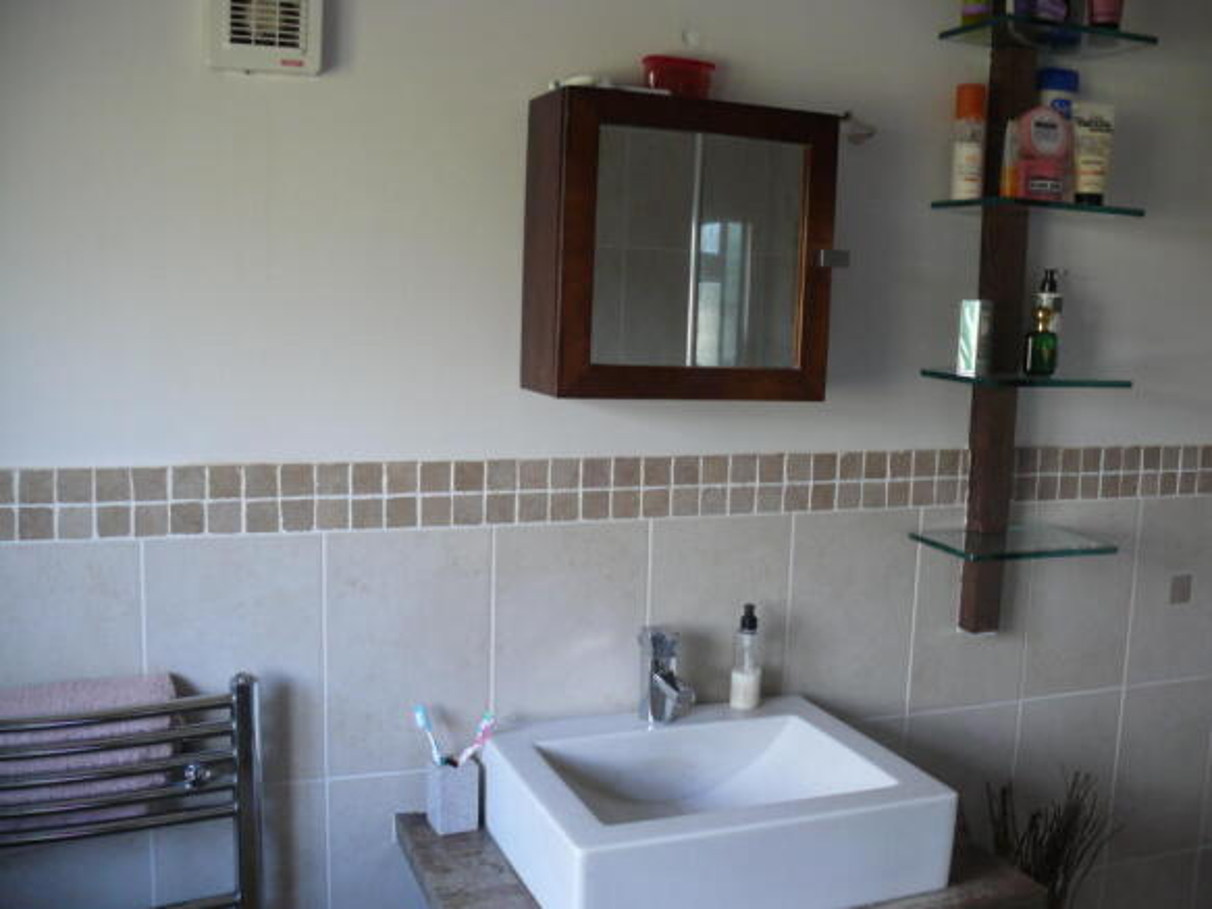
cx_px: 606
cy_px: 454
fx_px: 1225
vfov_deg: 40.7
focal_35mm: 35
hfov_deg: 52.6
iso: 200
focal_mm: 7.4
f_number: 2.8
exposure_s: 1/20
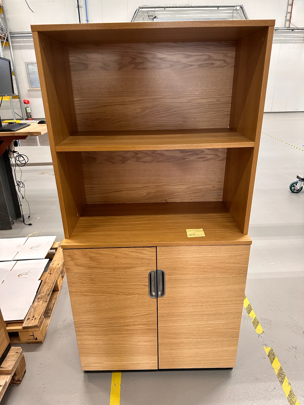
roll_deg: +1.8
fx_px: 281
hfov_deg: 56.8
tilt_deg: -23.2
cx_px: 152
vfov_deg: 71.6
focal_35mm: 24
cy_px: 202
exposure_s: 1/100
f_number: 1.78
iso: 200
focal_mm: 6.86
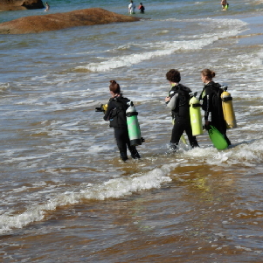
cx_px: 177
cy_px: 151
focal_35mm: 186
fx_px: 1599
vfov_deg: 9.4
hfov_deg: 9.4
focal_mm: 21.8
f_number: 4.4
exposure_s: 1/836
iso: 79
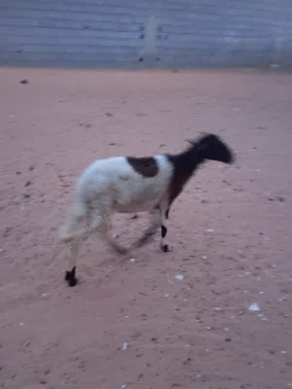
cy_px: 194
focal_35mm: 38
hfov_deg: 37.7
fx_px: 427
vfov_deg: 49.0
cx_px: 146
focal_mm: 5.24
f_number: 1.7
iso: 4450
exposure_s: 1/16.7
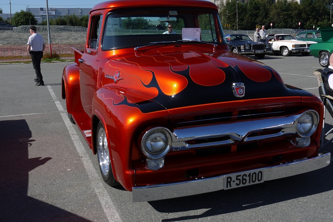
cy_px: 100
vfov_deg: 31.9
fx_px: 388
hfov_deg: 46.4
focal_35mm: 42
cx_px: 167
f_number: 9
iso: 100
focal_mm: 20
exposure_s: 1/400
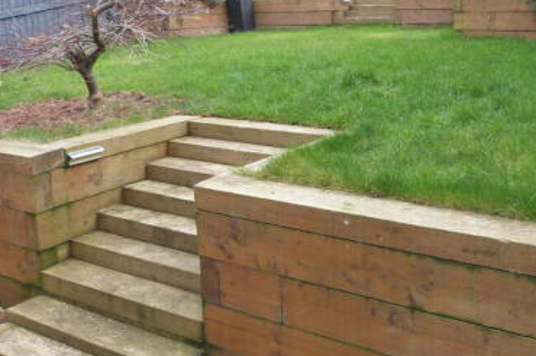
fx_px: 610
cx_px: 317
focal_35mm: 41
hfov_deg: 47.2
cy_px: 75
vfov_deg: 31.8
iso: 100
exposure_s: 1/60
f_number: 2.8
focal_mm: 4.5
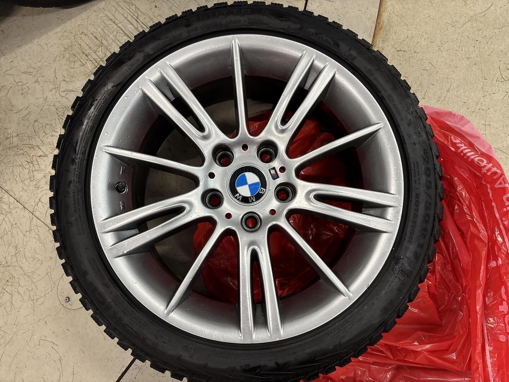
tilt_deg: -70.3
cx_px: 254
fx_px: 382
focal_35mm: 26
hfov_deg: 67.3
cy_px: 191
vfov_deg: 53.1
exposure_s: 1/100
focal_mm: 5.96
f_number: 1.6
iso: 100
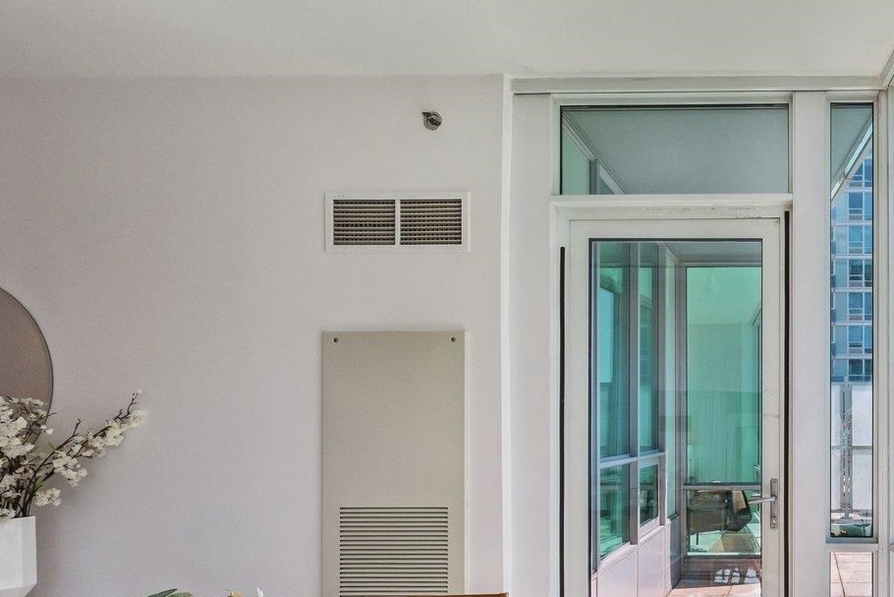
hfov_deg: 55.6
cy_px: 433
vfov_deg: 46.5
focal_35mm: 27
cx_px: 848
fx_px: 671
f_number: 8
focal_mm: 8
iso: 160
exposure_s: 1/160
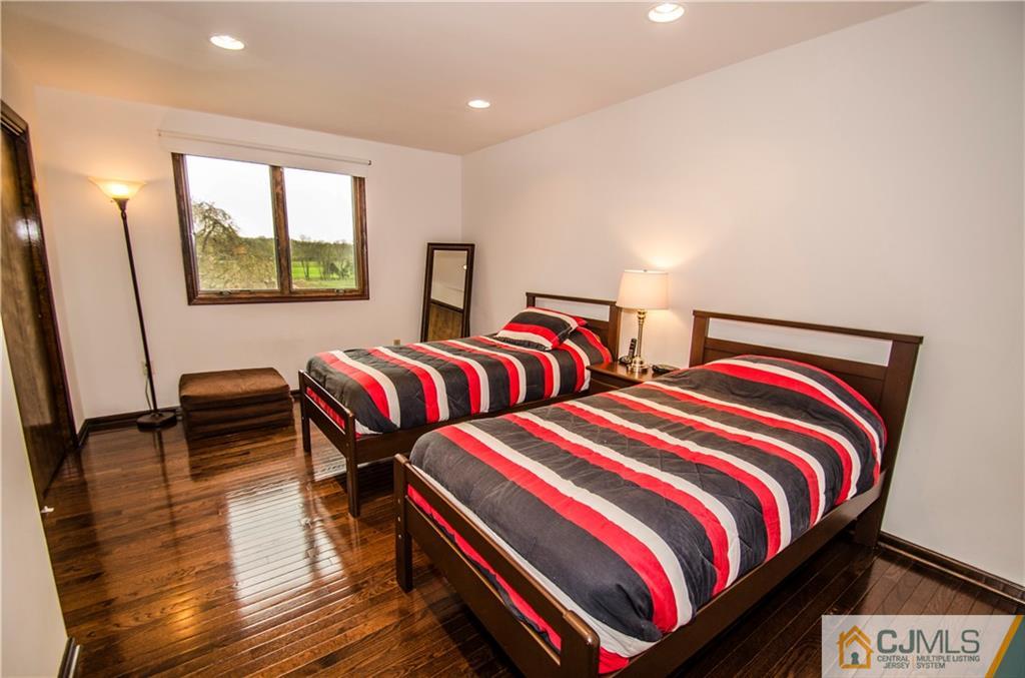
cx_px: 512
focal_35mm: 15
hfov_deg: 100.5
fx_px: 426
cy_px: 339
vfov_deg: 77.0
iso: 250
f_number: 3.5
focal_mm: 10
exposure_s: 1/60
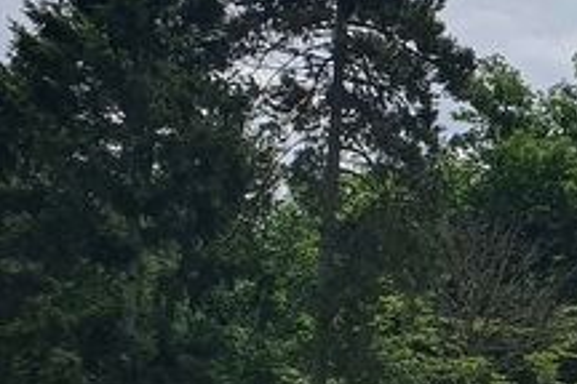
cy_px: 349
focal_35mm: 100
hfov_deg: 18.0
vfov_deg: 13.6
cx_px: 895
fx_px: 1603
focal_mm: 4.32
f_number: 2.4
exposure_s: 1/3200
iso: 50
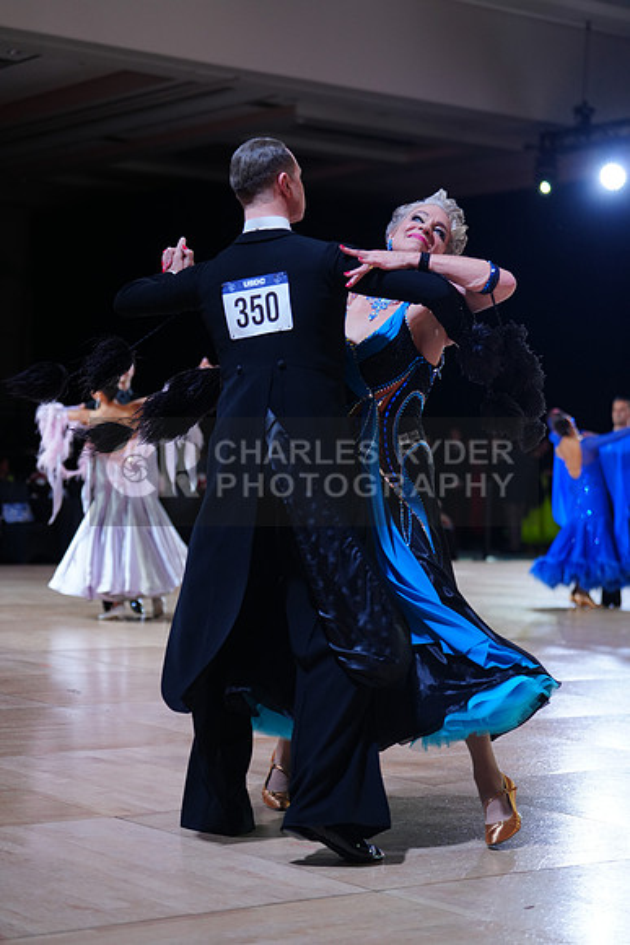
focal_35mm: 74
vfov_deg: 27.3
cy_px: 472
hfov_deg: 18.4
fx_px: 1941
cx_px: 315
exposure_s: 1/500
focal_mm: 74
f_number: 2.8
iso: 640
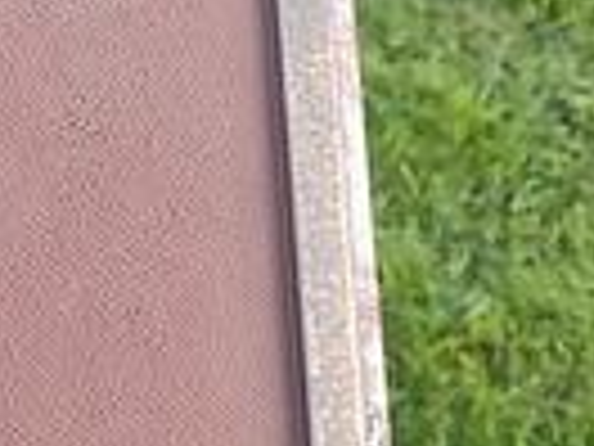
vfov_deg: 10.7
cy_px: 297
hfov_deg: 11.3
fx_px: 2385
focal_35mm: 139
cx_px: -914
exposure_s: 1/120
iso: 569
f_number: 1.8
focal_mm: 5.56
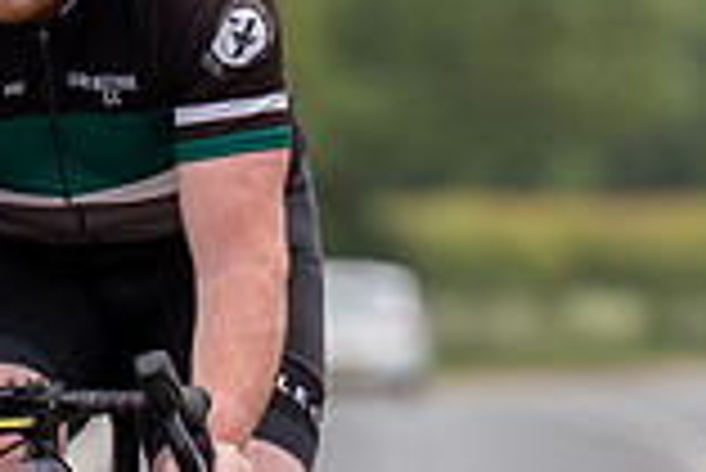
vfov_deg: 1.6
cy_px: 133
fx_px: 16743
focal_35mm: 853
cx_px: 46
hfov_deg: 2.4
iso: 125
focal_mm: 158
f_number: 3.2
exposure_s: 1/1250
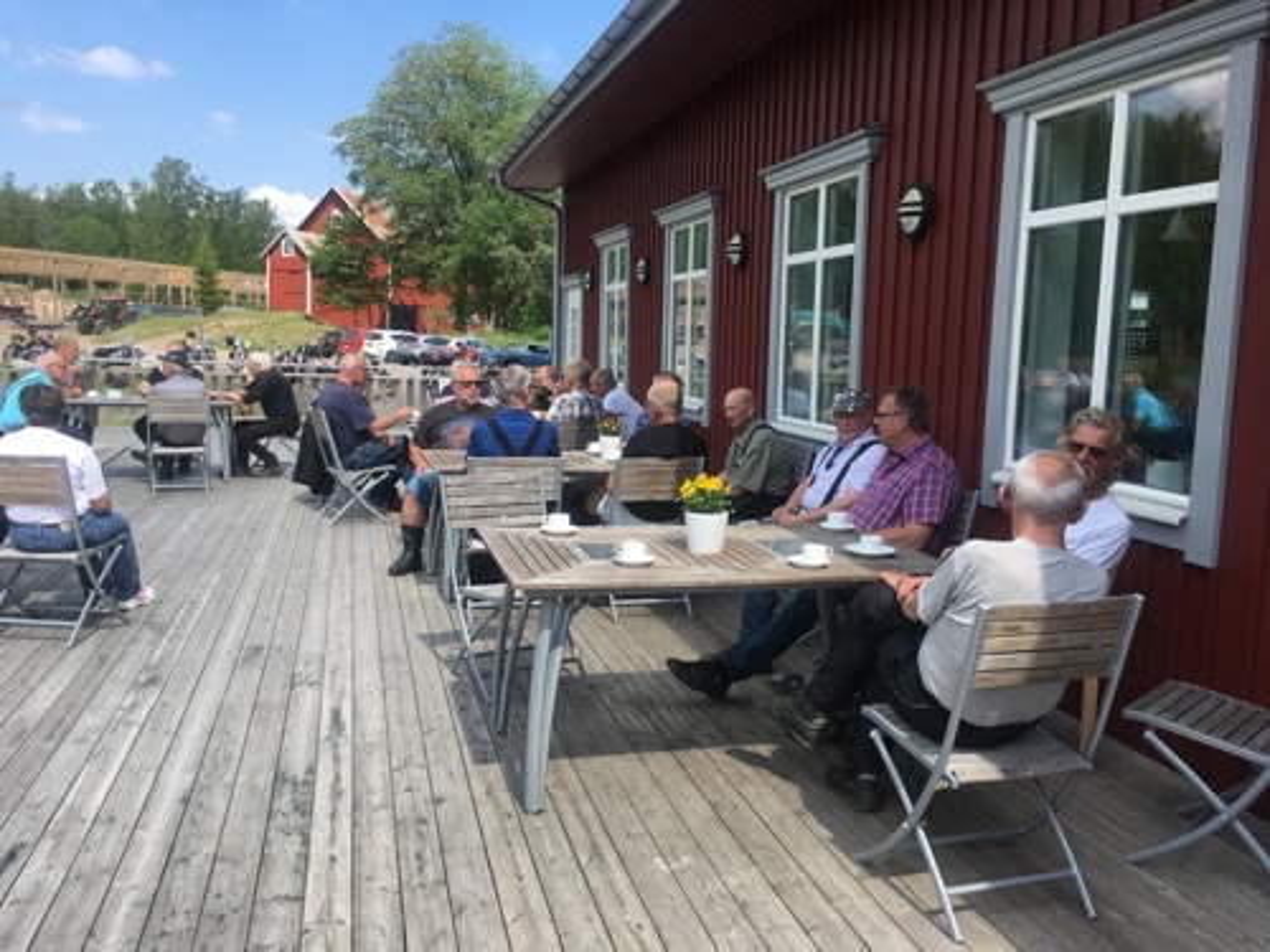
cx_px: 635
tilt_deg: -7.8
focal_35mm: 29
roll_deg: -1.6
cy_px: 476
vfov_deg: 48.2
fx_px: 1064
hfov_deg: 61.7
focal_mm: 4.15
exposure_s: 1/777
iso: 25
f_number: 2.2
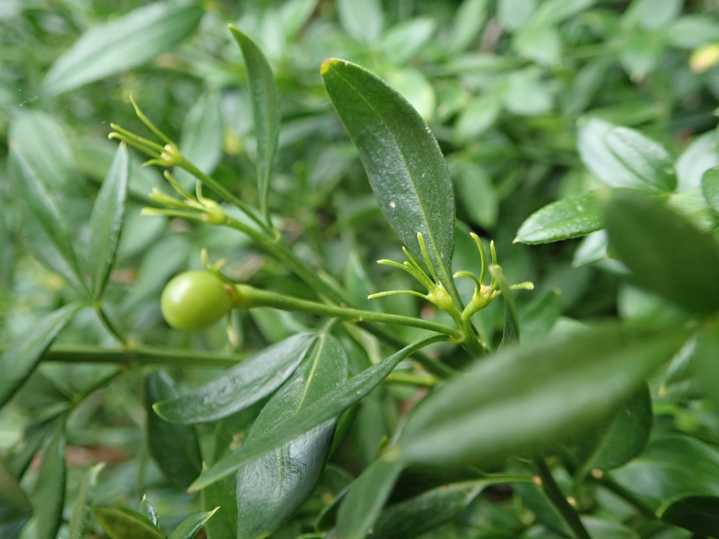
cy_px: 270
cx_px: 360
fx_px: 623
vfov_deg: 46.8
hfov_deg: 60.0
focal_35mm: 30
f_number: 2.3
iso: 250
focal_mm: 5.5
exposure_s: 1/125
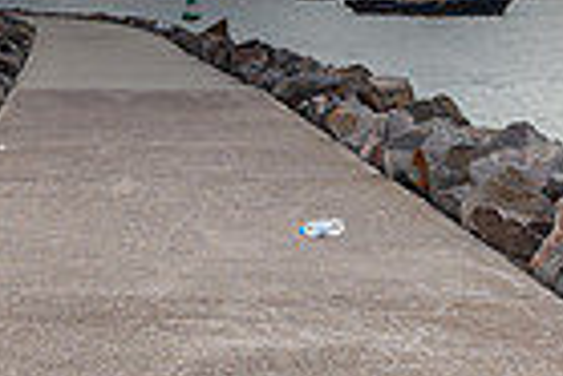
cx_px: -65
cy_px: 30
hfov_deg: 19.3
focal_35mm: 101
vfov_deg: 13.5
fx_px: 1581
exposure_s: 1/1.25
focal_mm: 16
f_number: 5.6
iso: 200
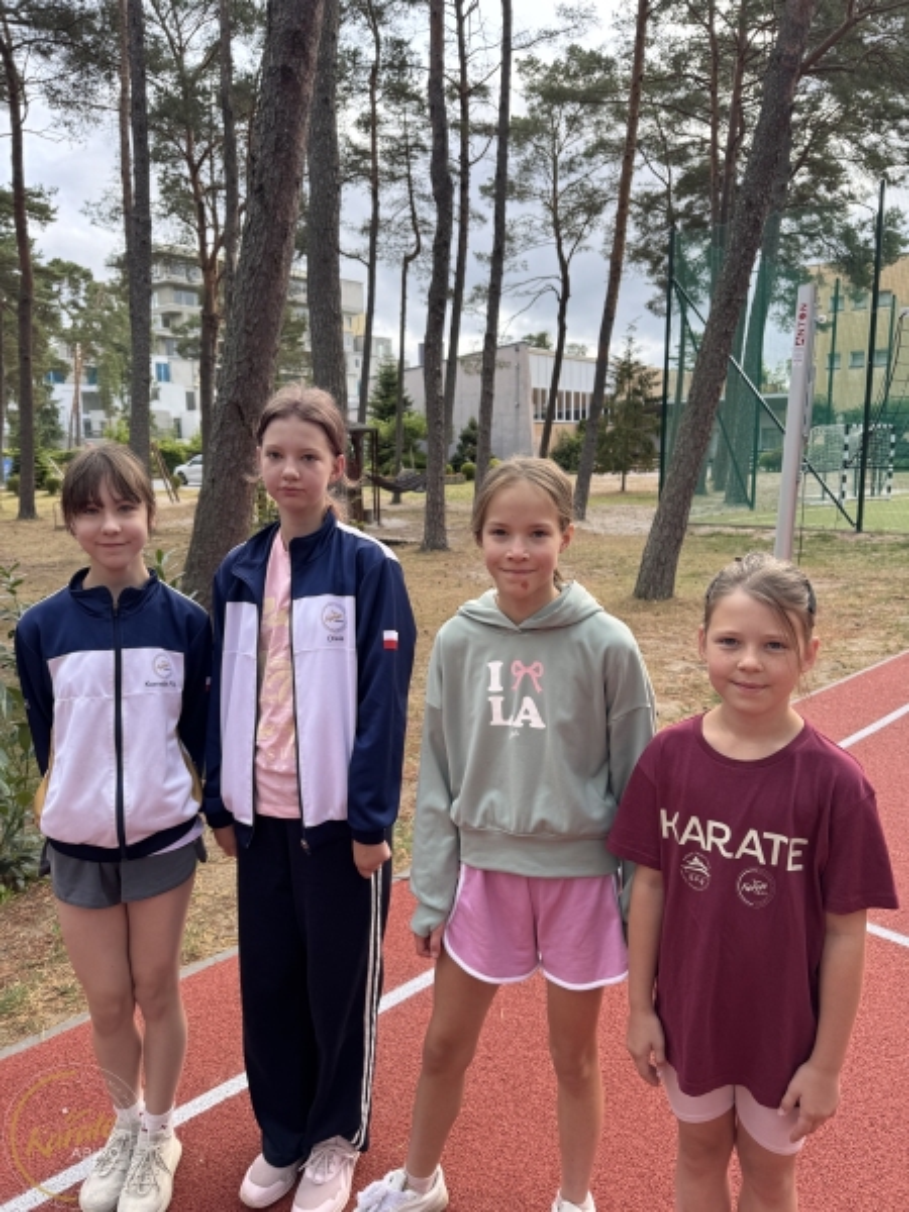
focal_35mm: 24
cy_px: 606
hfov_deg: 56.8
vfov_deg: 71.6
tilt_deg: -10.0
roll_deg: +0.9
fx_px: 840
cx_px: 454
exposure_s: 1/383
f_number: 1.78
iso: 80
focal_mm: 6.76
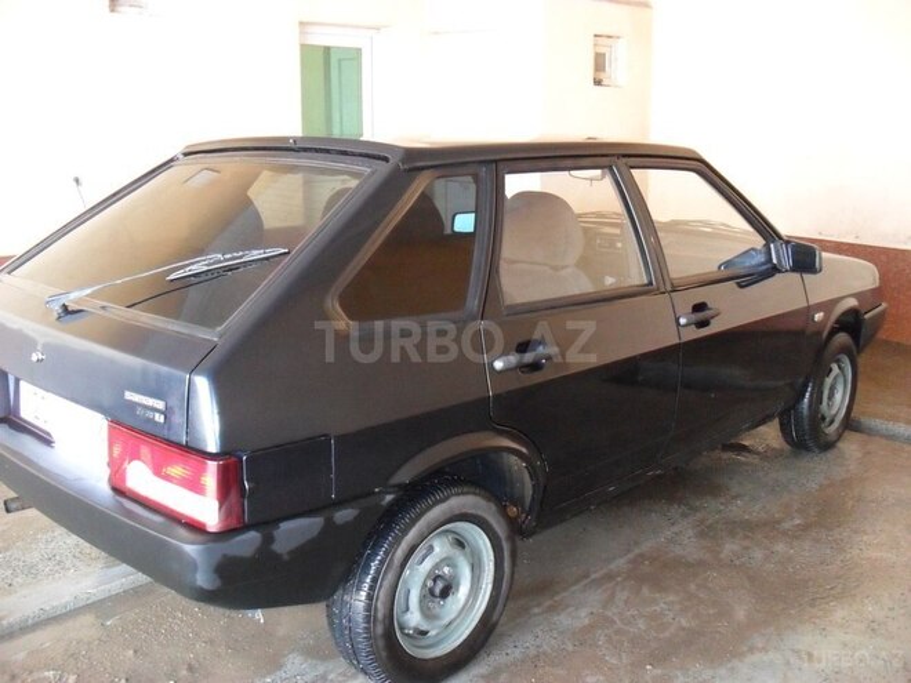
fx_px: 921
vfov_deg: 40.7
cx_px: 456
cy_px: 342
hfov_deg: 52.6
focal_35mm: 35
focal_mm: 6.3
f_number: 3
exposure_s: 1/45
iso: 400
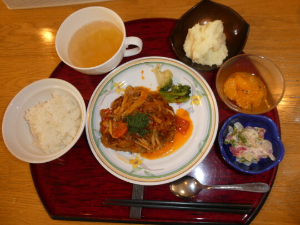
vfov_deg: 56.8
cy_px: 112
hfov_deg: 71.6
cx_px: 150
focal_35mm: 24
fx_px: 208
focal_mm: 4.3
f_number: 3.3
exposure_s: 1/60
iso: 250
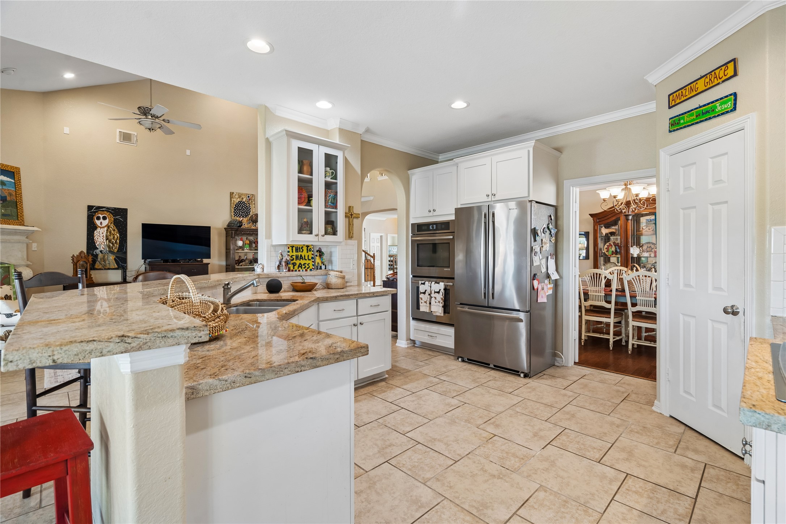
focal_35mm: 16
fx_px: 349
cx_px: 393
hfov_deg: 96.7
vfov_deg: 73.7
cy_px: 262
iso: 200
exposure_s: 1/1.67
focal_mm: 16
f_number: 8
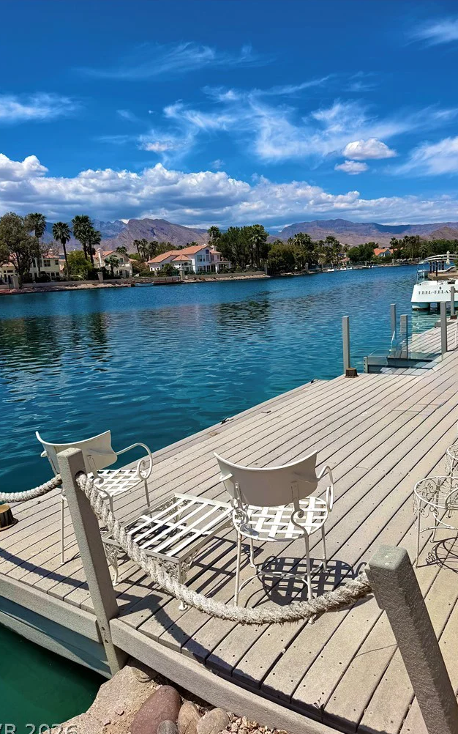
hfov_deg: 47.5
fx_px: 519
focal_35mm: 26
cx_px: 252
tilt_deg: -11.5
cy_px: 374
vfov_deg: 70.4
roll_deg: +4.0
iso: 80
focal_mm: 6.76
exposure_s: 1/11905
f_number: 1.78
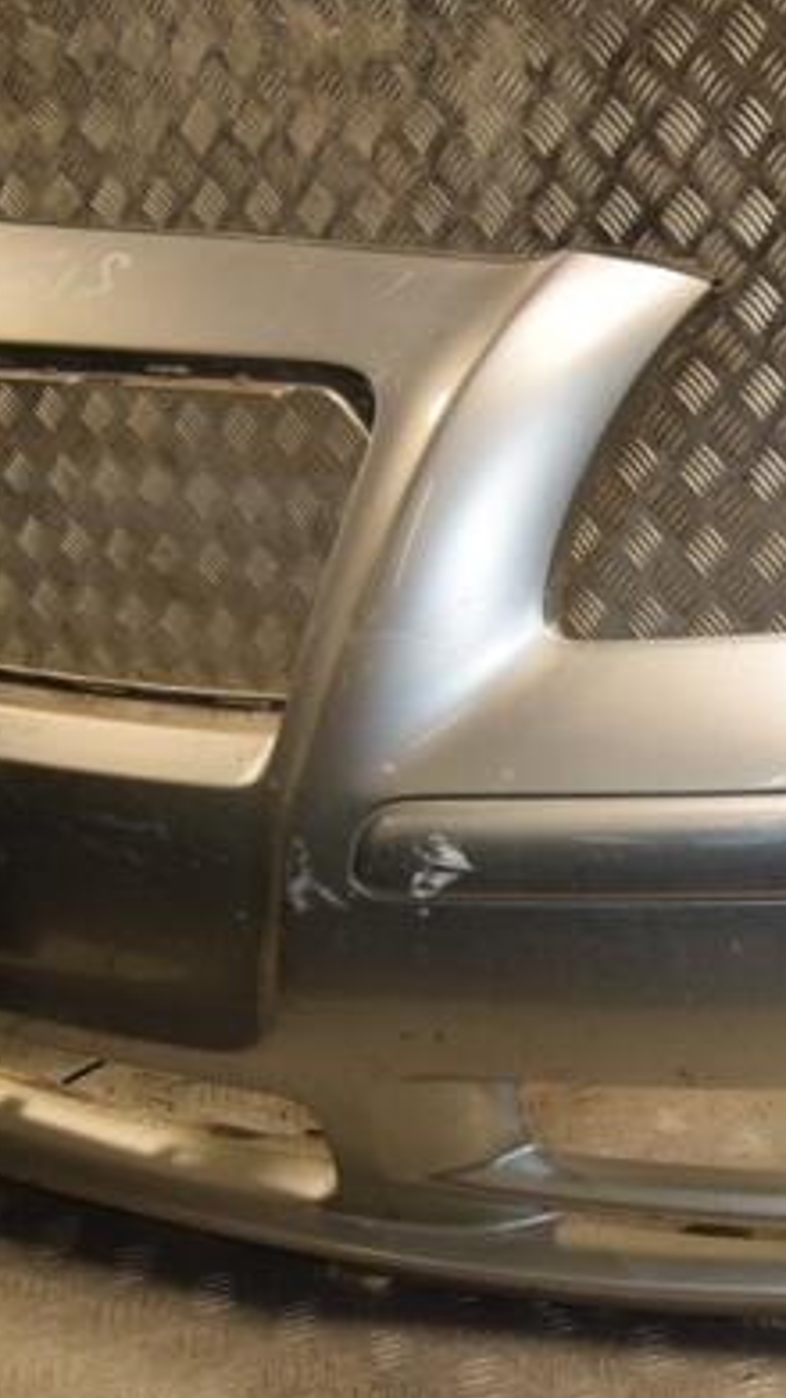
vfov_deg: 39.2
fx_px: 1963
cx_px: 1015
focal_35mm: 53
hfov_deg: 20.7
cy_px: 701
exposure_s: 1/200
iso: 800
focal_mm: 22
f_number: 9
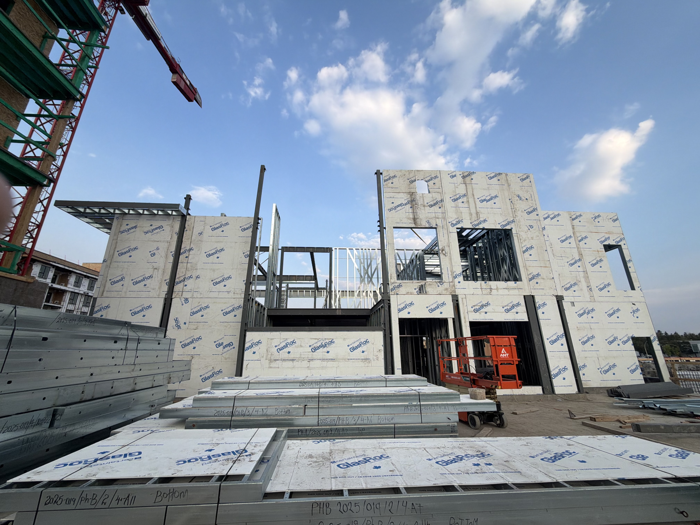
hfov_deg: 102.1
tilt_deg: +17.4
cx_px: 350
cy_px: 262
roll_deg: +0.7
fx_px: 283
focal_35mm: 14
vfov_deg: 85.7
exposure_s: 1/574
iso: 40
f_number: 2.2
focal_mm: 2.22
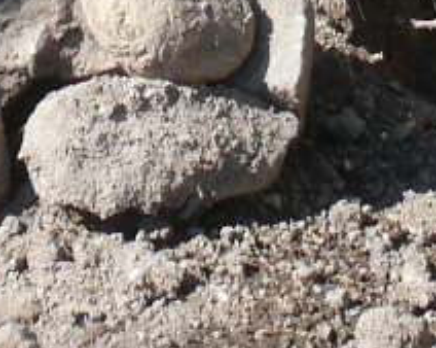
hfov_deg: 7.5
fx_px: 3325
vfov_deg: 5.5
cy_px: -822
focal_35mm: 258
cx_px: 169
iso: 100
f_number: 5.6
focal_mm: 7.4
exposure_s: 1/250
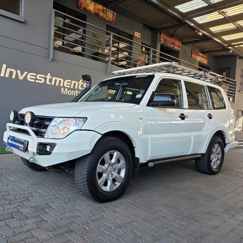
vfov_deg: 57.3
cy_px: 122
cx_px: 86
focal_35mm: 28
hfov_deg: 56.4
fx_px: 222
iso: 64
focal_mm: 6.25
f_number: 1.7
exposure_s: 1/180
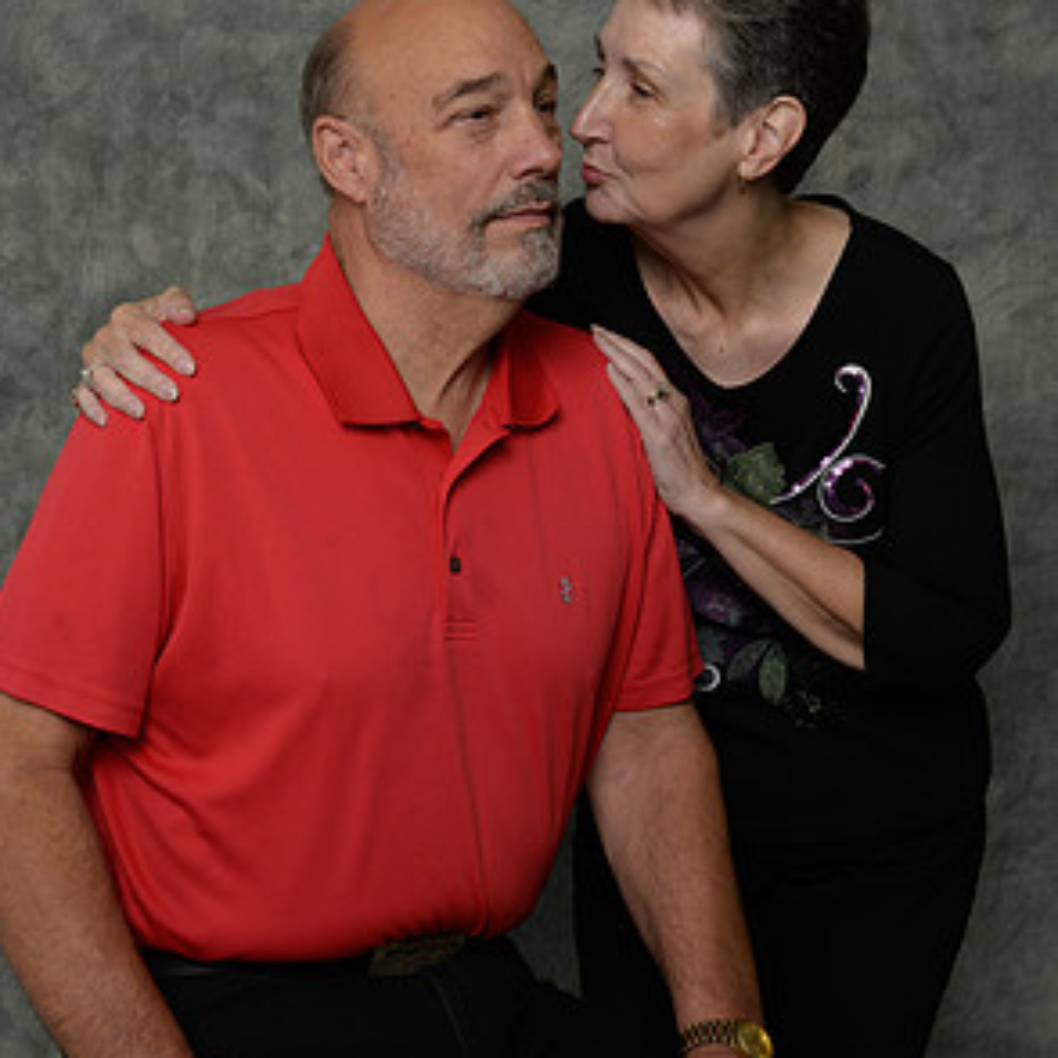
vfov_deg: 26.3
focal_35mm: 65
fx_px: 2248
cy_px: 356
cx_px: 522
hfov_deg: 26.5
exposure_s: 1/125
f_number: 10
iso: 400
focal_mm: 50
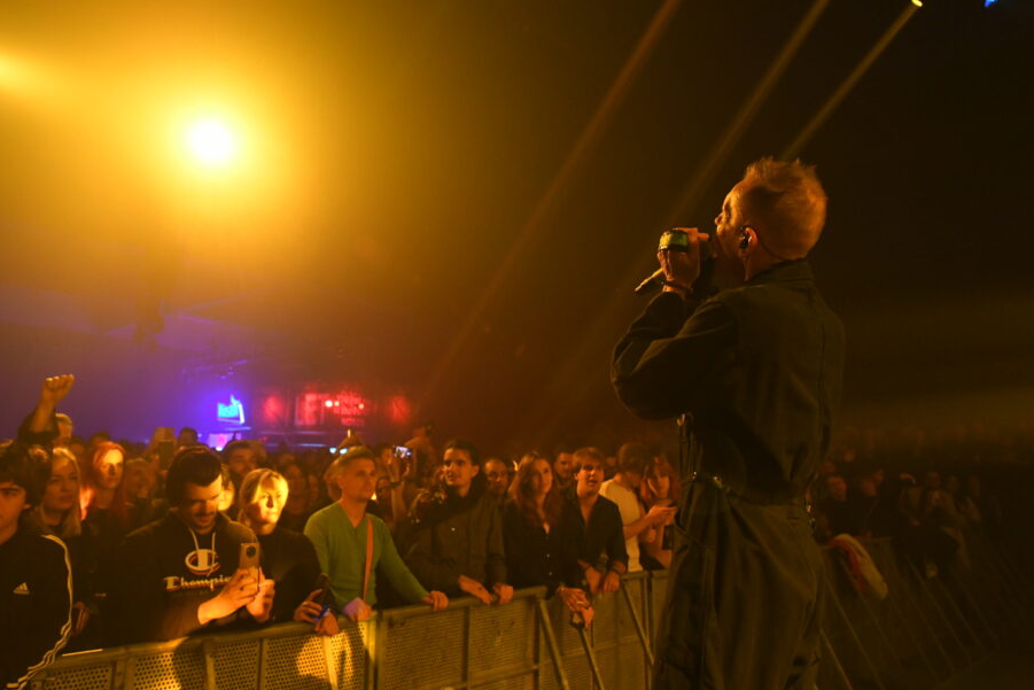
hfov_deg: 71.3
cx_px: 467
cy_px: 322
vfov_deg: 51.3
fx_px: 718
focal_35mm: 25
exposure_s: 1/100
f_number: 4
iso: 3200
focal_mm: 22
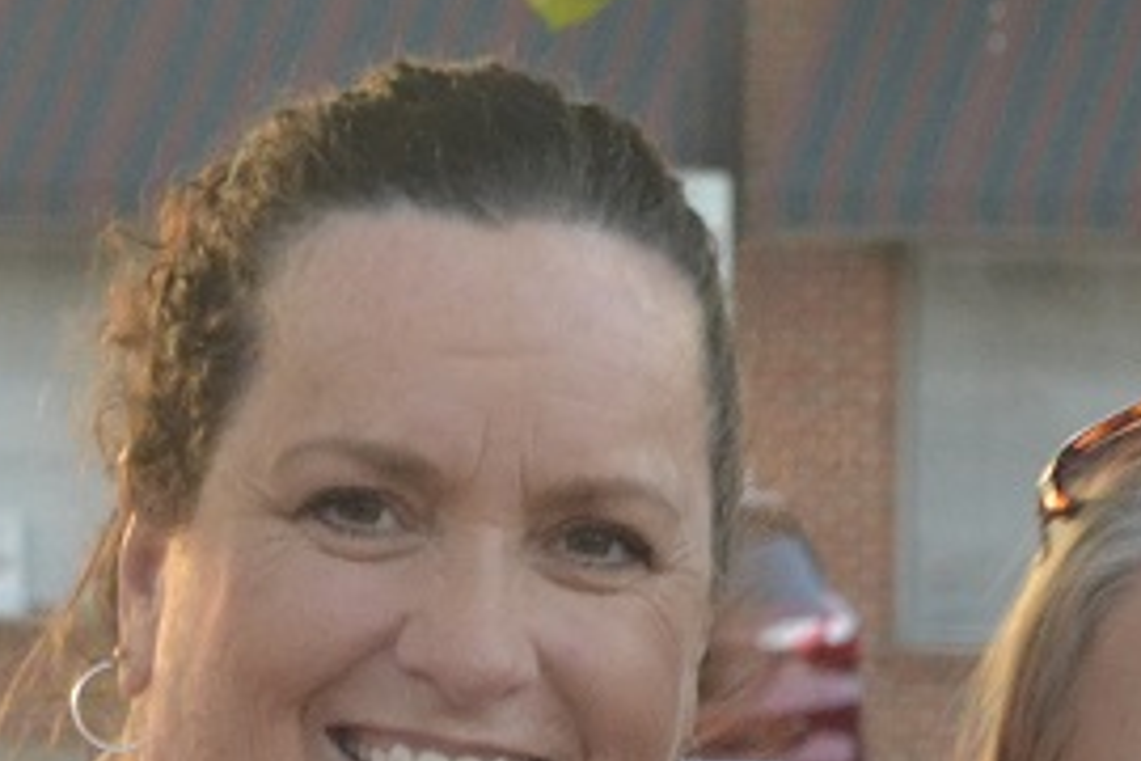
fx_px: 9729
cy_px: 1387
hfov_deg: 6.7
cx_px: 879
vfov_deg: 4.4
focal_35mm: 307
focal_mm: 48
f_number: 8
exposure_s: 1/60
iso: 1600
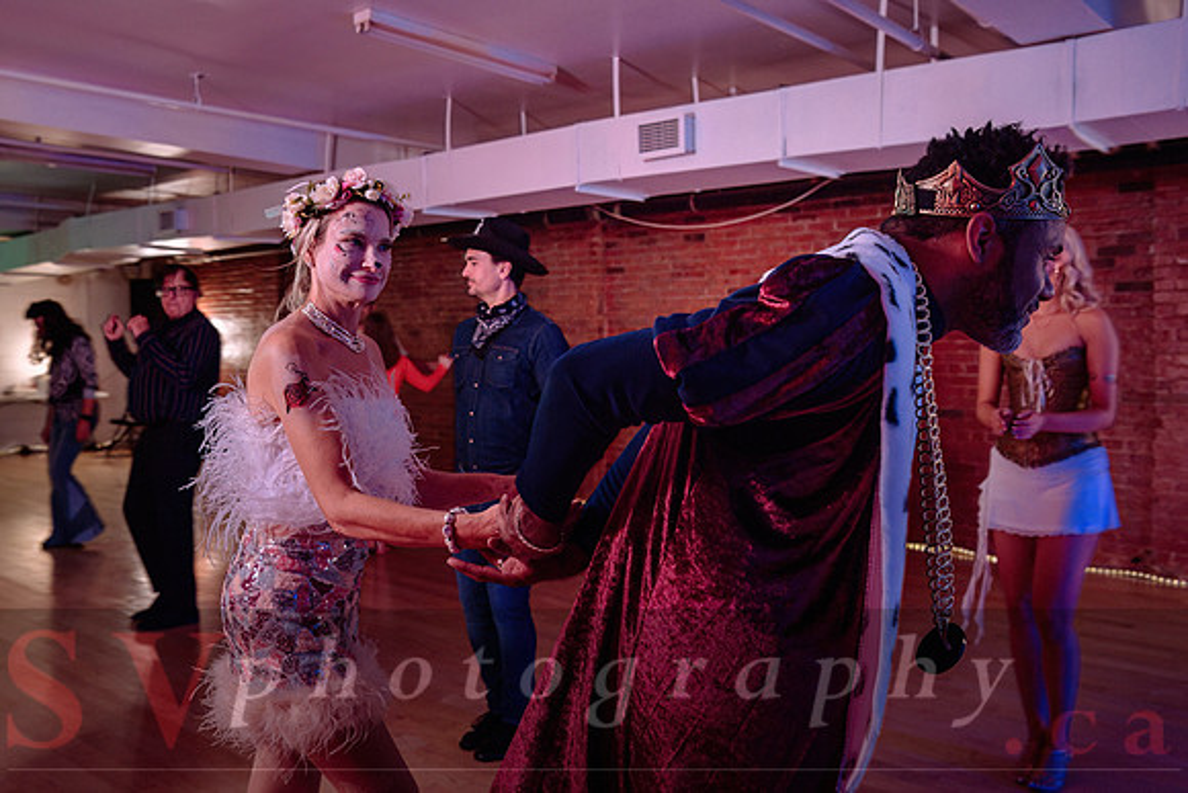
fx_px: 1108
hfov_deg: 56.3
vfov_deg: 39.3
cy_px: 364
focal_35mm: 34
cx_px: 545
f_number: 4.5
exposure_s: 1/100
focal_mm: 31
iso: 800
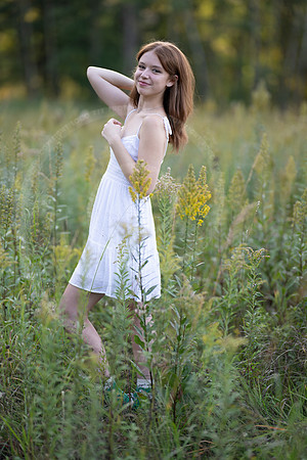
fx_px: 1087
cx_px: 154
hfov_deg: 16.1
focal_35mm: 85
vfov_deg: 23.9
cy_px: 230
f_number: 1.2
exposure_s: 1/800
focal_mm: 85
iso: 160
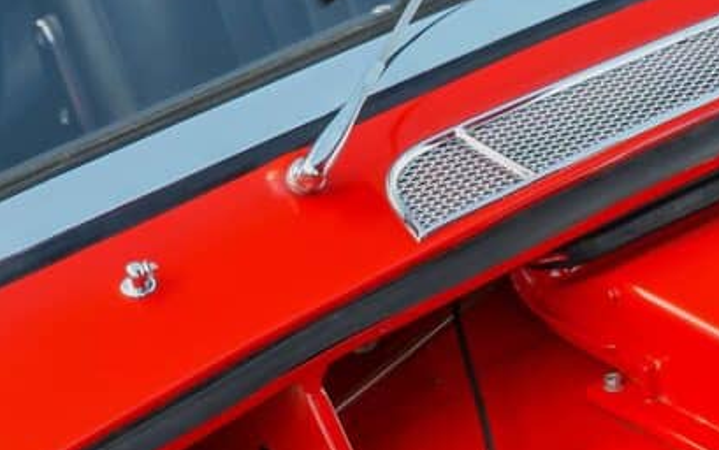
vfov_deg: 8.5
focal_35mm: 153
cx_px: 1009
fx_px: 2999
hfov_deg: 13.1
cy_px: 584
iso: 320
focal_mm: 24
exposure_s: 1/200
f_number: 3.5
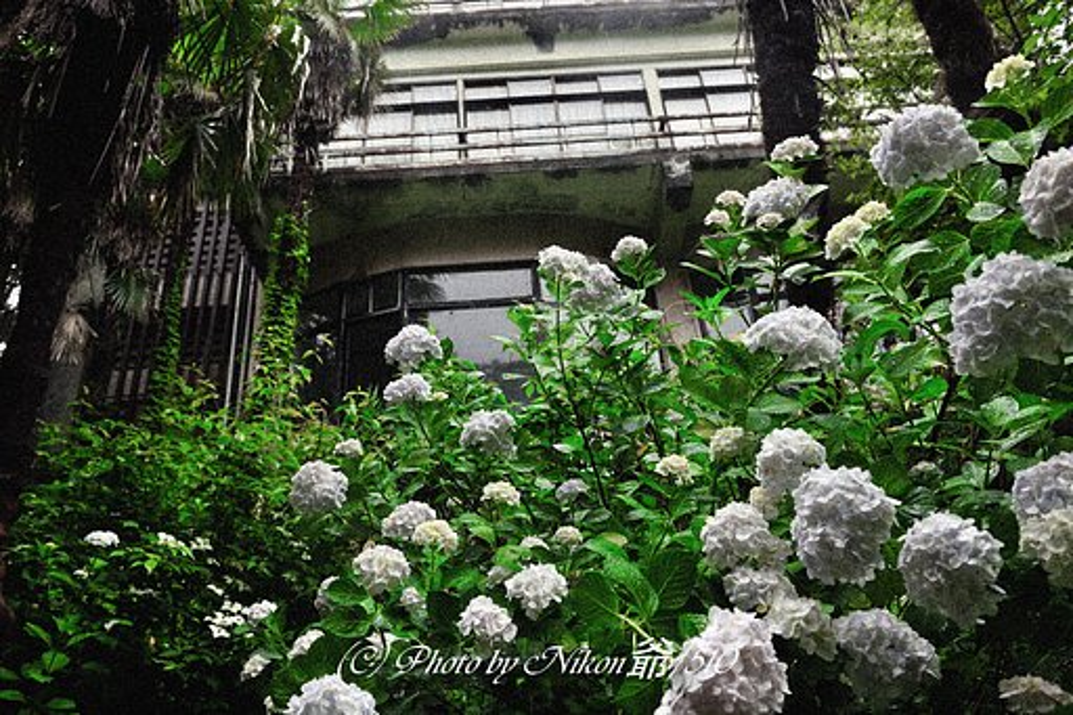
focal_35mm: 31
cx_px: 536
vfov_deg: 42.3
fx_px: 924
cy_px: 358
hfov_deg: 60.3
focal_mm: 31
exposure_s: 1/100
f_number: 6.3
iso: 250
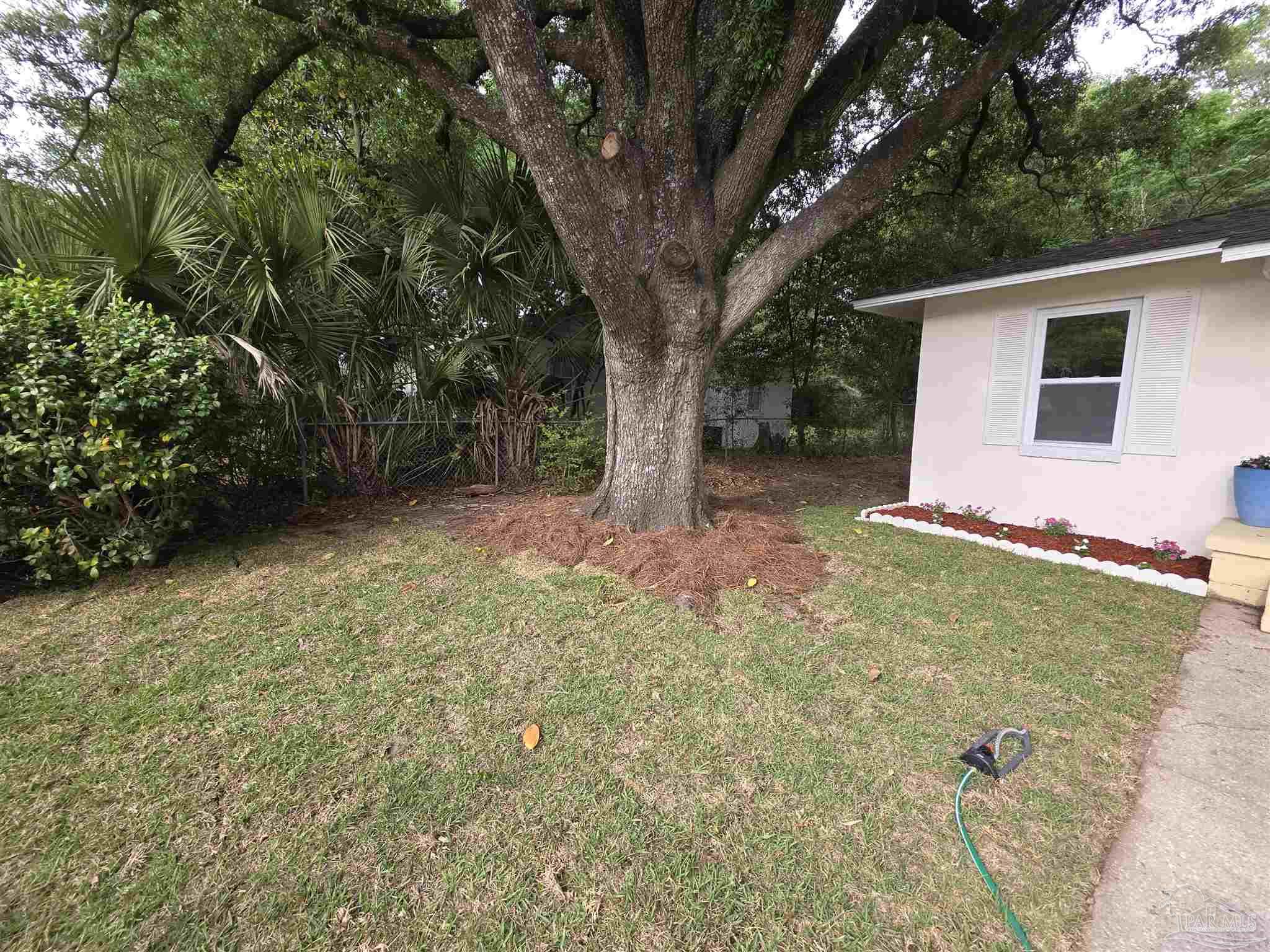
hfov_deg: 106.2
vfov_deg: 89.9
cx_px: 635
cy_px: 476
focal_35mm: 13
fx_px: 477
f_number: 1.9
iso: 20
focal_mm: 2.2
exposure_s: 1/120
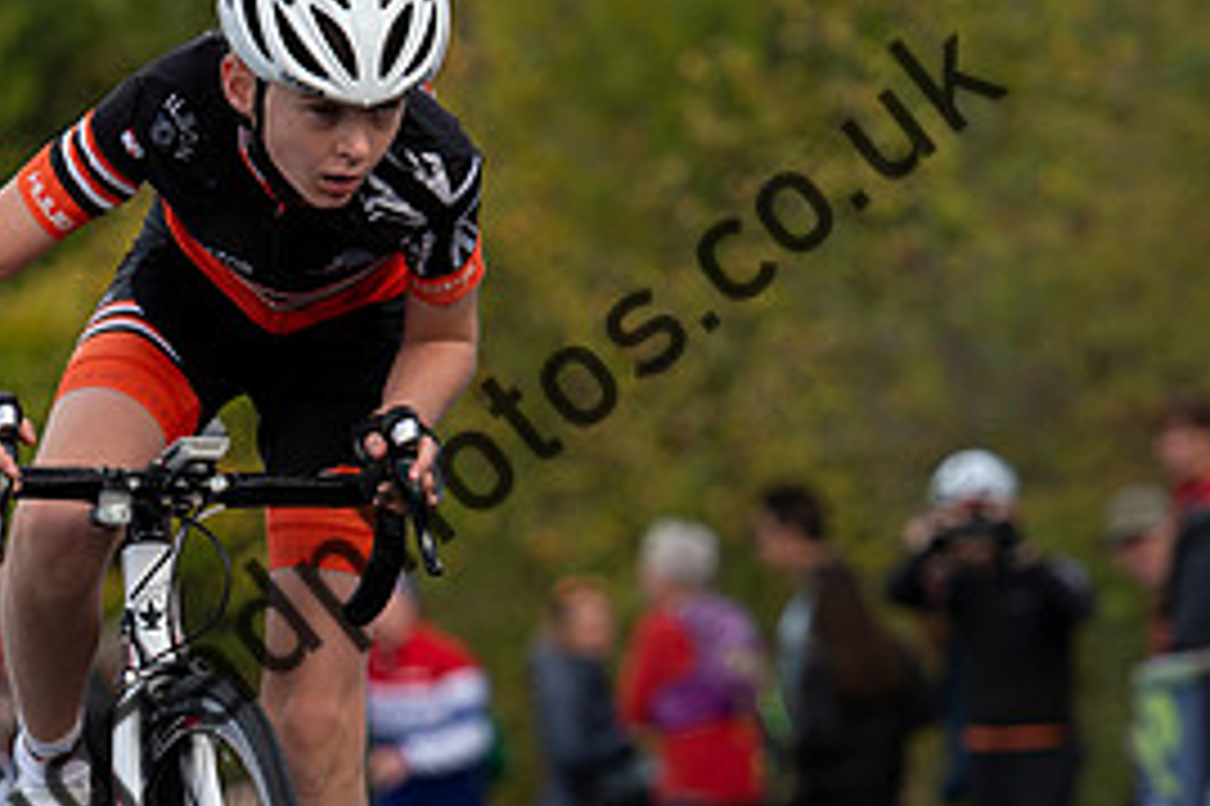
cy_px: 754
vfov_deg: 2.9
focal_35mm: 481
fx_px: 16156
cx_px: 261
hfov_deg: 4.3
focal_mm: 165
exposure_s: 1/1250
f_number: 4.5
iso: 360
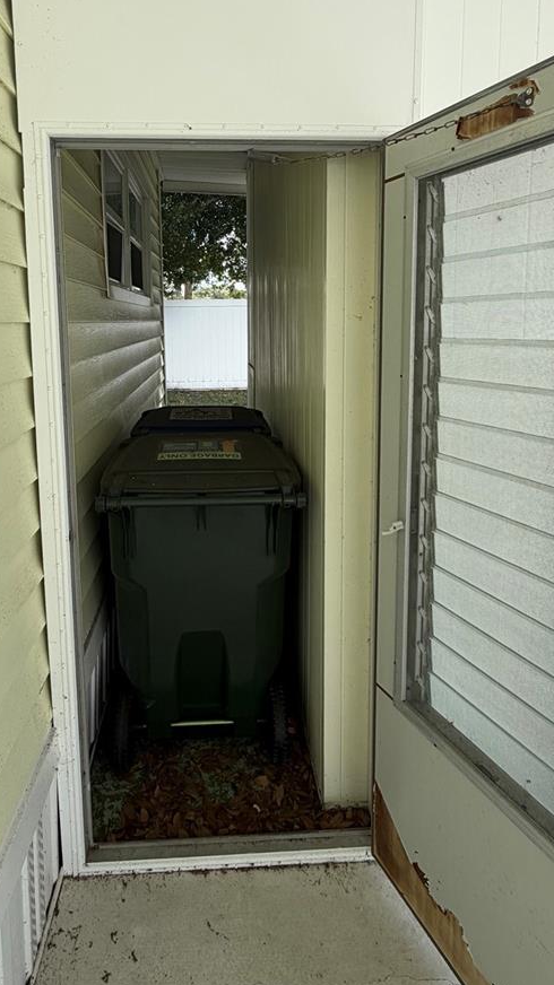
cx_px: 240
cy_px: 384
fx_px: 549
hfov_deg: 53.4
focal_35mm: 21
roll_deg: +0.8
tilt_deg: -7.0
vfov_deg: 82.6
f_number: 2.2
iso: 40
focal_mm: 2.22
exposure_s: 1/506
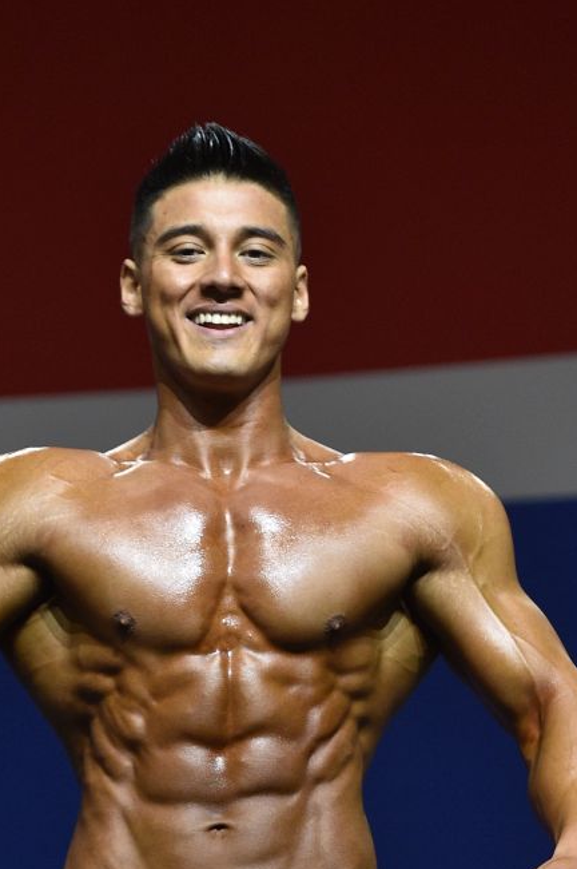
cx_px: 252
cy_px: 1001
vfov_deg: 7.4
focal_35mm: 277
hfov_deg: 5.0
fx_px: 6673
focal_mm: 120
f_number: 3.5
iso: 1000
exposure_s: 1/640
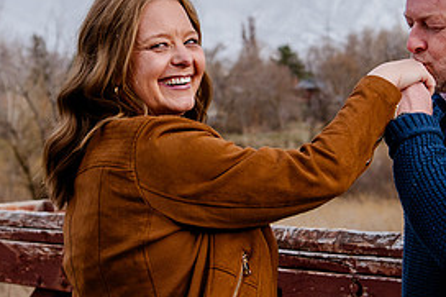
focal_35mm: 152
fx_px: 1882
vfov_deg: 9.0
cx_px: 203
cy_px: 116
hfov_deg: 13.5
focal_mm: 55
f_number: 5.6
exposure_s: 1/640
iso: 250
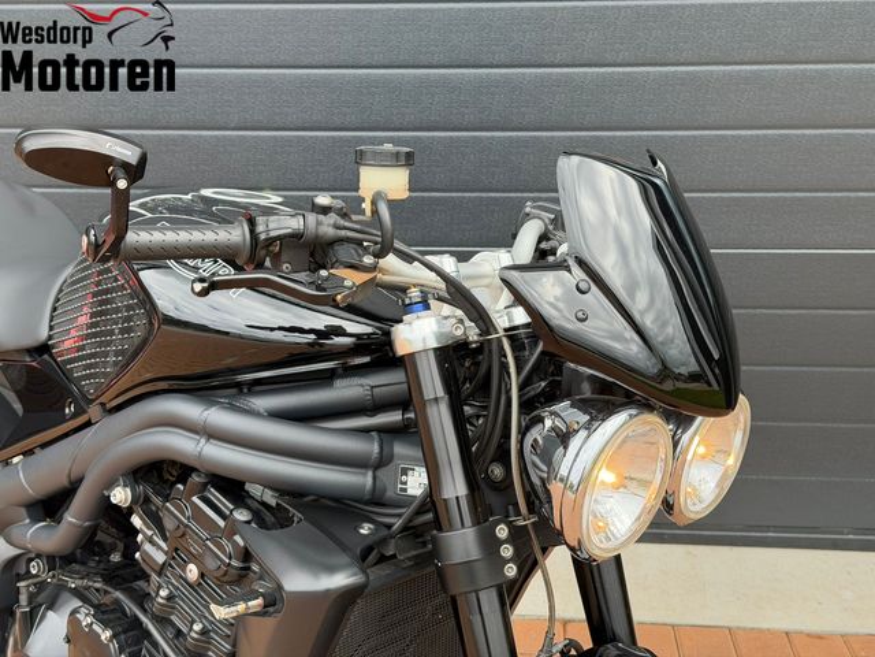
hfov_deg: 39.7
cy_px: 328
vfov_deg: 30.3
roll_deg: +0.7
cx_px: 438
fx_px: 1213
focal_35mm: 48
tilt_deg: -19.2
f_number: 1.78
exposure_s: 1/778
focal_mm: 6.76
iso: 100
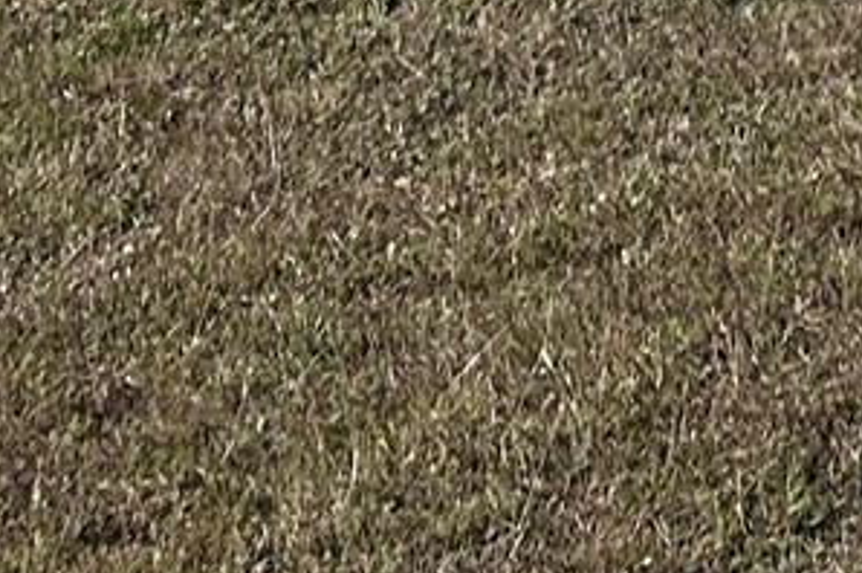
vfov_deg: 6.2
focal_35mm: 186
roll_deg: +1.3
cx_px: 1287
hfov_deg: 10.7
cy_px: -1638
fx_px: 4449
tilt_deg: +6.7
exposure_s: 1/5076
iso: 50
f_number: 1.5
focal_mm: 5.7
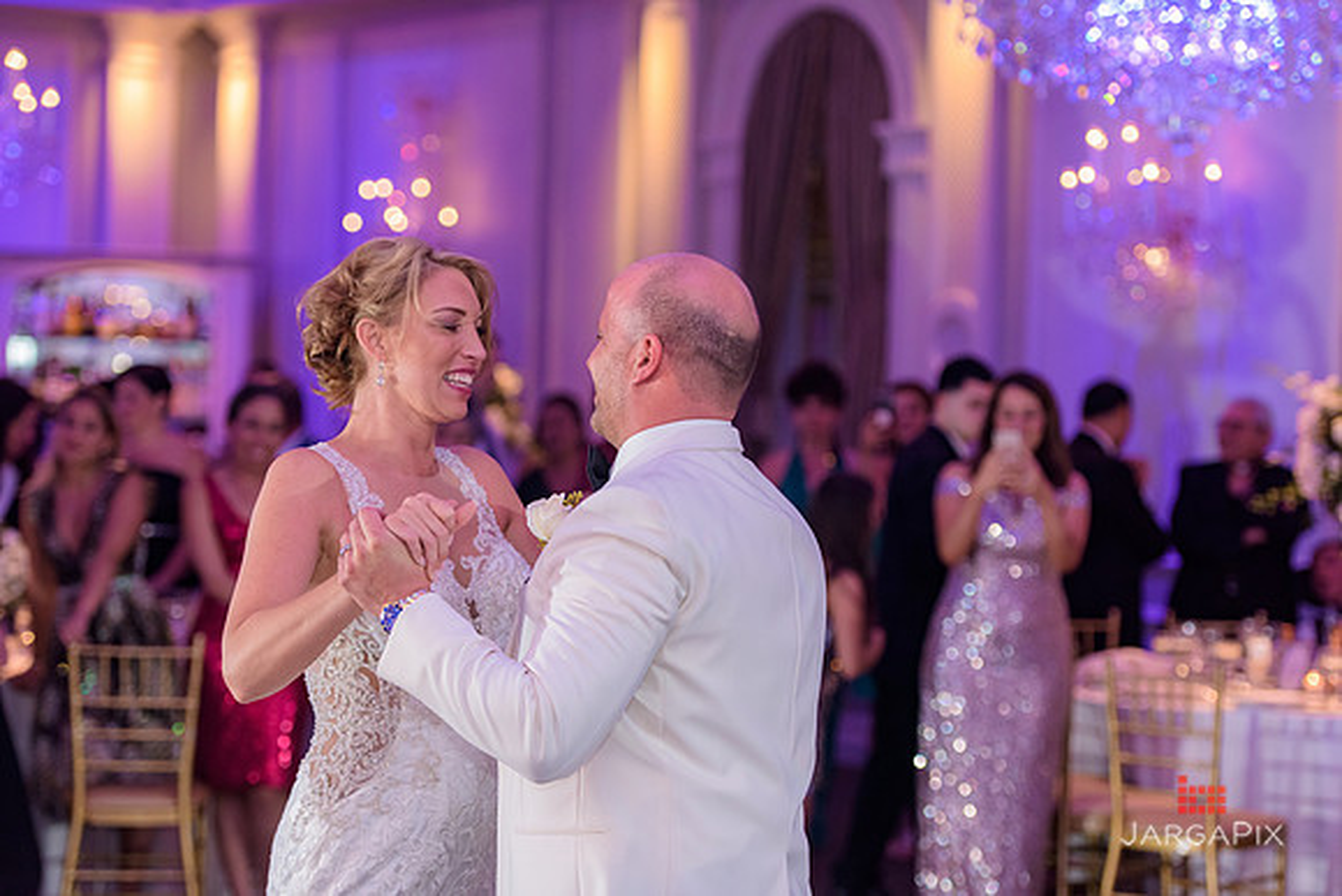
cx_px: 671
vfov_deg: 14.0
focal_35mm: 98
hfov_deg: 20.8
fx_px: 3654
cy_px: 448
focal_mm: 98
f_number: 3.2
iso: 1600
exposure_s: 1/125
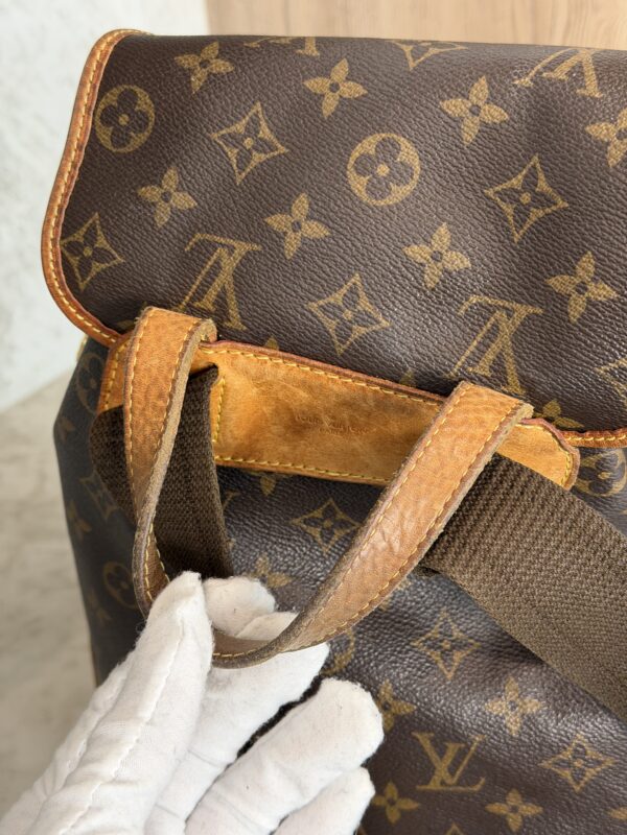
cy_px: 418
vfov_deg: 39.7
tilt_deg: -36.9
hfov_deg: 30.3
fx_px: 1159
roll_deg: +5.6
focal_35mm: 48
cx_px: 314
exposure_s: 1/60
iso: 160
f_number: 1.78
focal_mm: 6.76
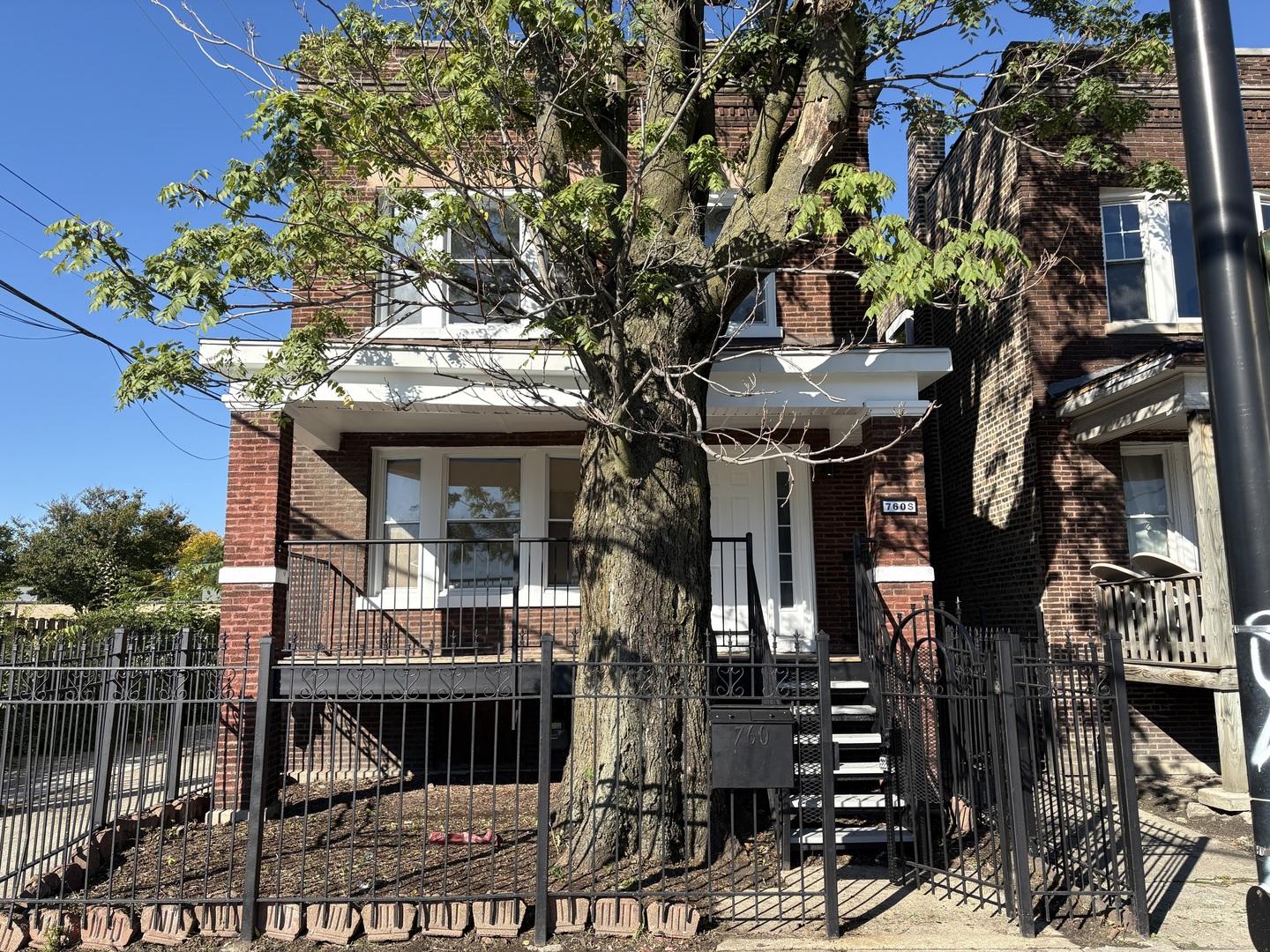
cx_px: 635
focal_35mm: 26
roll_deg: +0.6
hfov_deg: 67.3
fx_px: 954
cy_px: 476
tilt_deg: +9.7
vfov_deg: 53.1
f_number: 1.6
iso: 50
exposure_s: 1/2141
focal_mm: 5.96
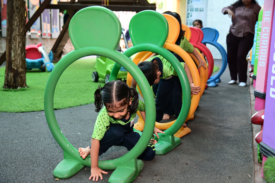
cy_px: 92
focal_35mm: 38
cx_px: 138
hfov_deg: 50.7
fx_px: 290
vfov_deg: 35.1
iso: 1000
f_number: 4
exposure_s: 1/160
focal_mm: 38
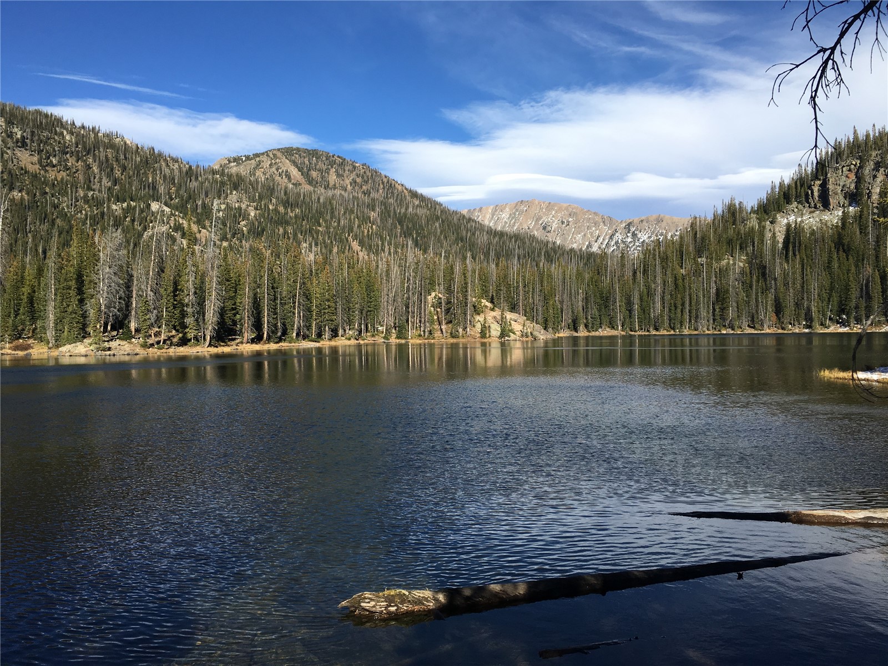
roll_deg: +1.1
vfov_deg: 48.2
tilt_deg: -0.8
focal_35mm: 29
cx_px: 444
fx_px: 744
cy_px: 333
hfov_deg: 61.7
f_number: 2.2
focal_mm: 4.15
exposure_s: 1/1637
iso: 25
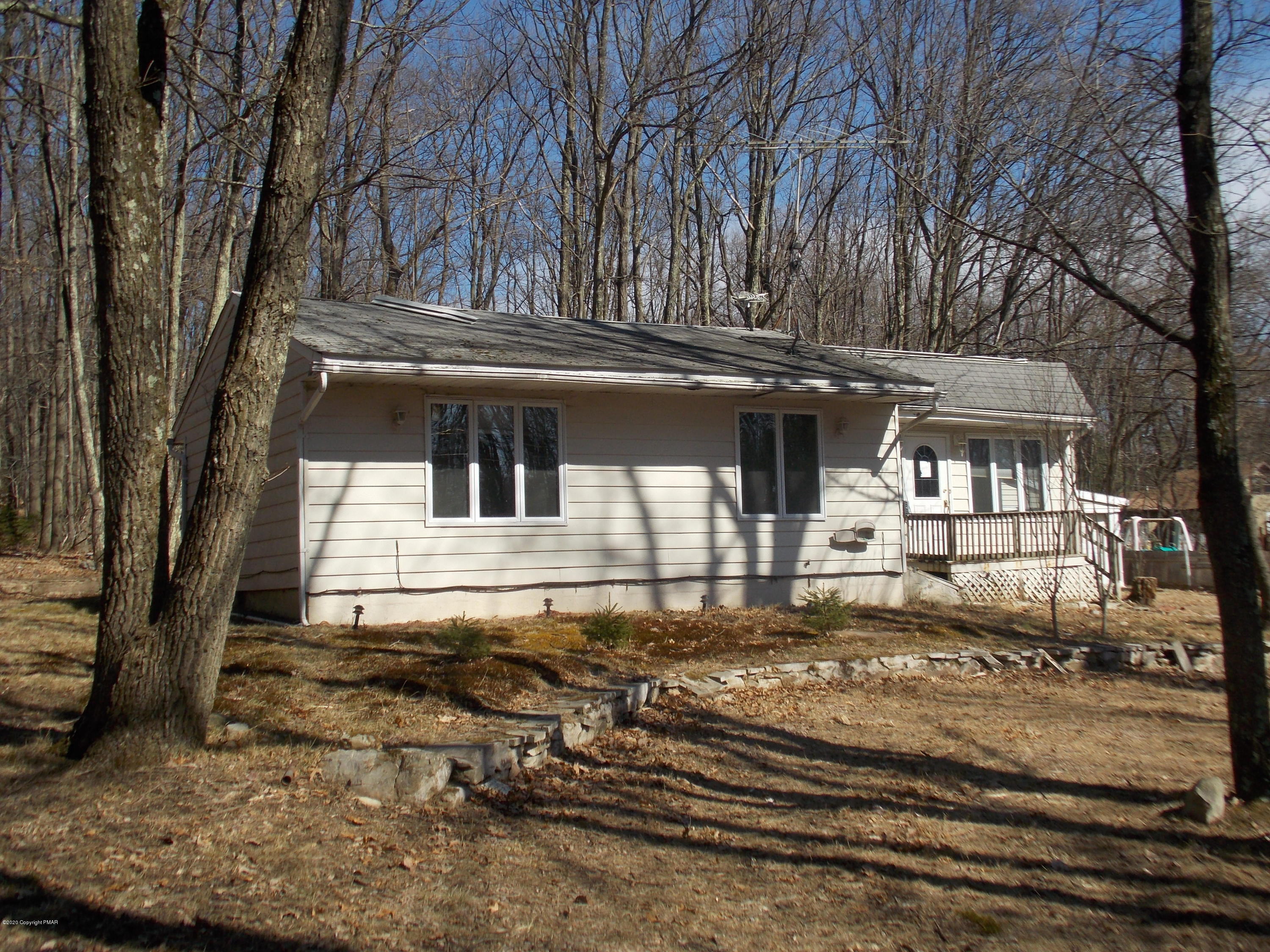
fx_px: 1357
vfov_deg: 38.7
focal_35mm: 37
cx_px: 635
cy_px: 476
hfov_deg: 50.1
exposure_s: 1/800
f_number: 3.5
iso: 80
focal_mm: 6.6
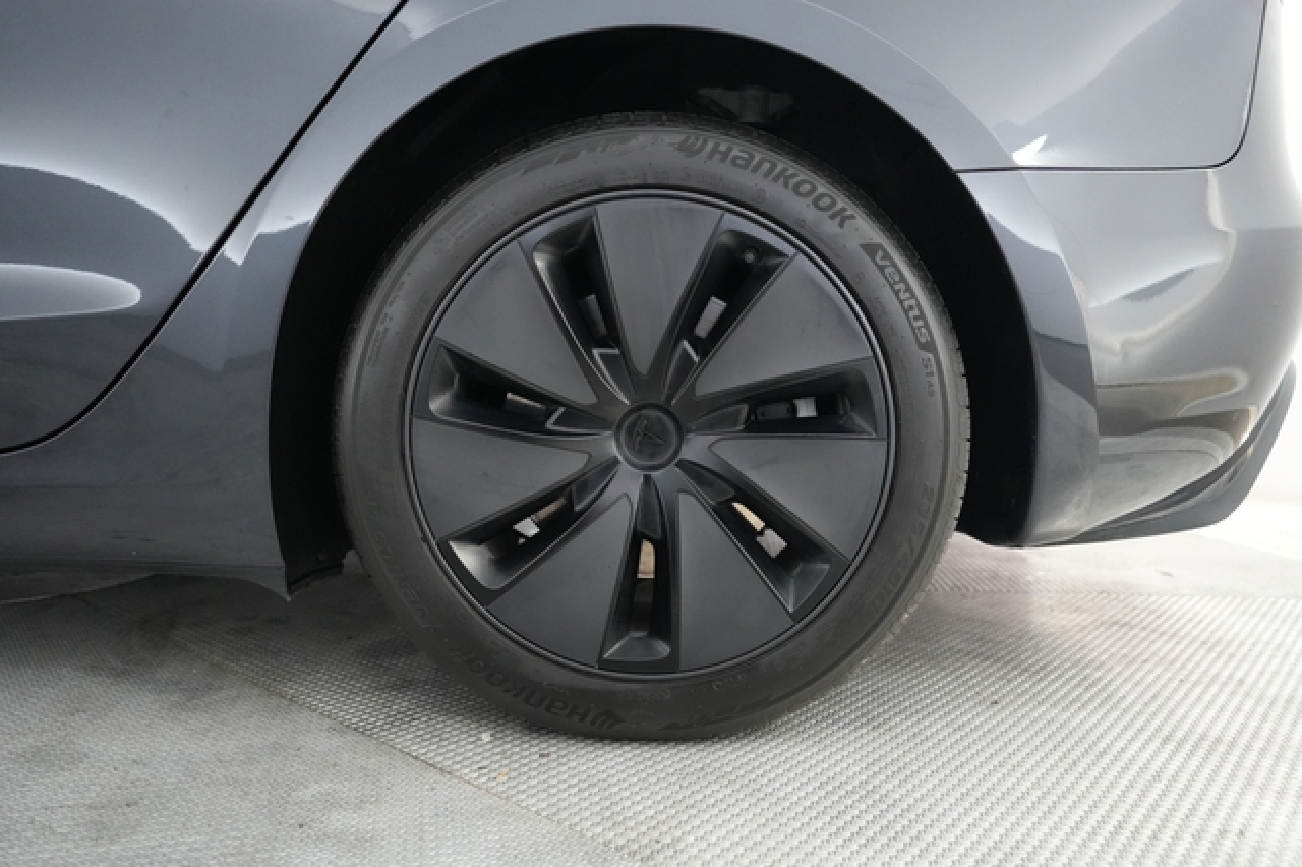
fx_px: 904
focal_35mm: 25
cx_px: 651
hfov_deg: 71.5
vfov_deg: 51.2
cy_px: 434
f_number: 2.8
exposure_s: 1/160
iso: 8000
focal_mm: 25
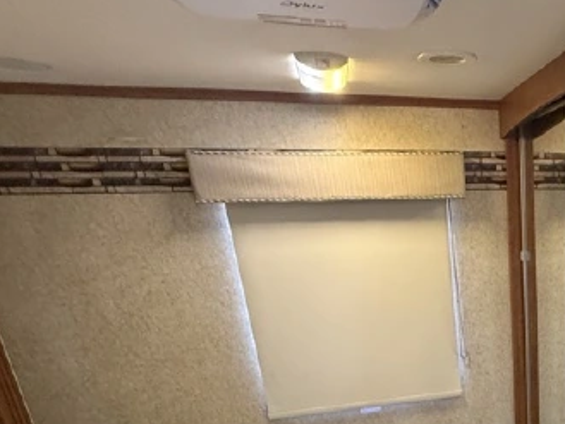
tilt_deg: -20.0
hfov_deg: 46.4
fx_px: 555
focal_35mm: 34
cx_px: 548
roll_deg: +1.4
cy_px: 415
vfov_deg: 37.7
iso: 500
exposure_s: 1/60
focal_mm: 2.22
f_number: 2.2
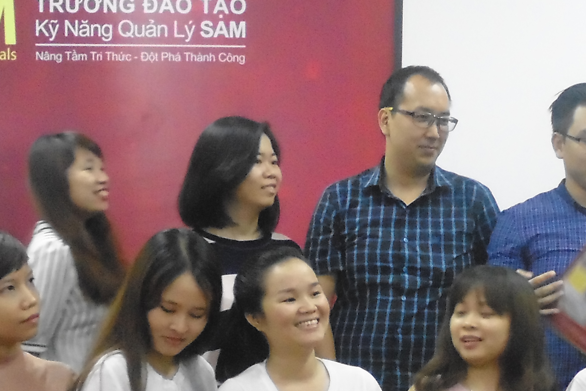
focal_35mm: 90
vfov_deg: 14.9
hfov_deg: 22.4
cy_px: 418
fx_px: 1465
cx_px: 428
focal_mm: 6.1
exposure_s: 1/20
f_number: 4
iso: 800
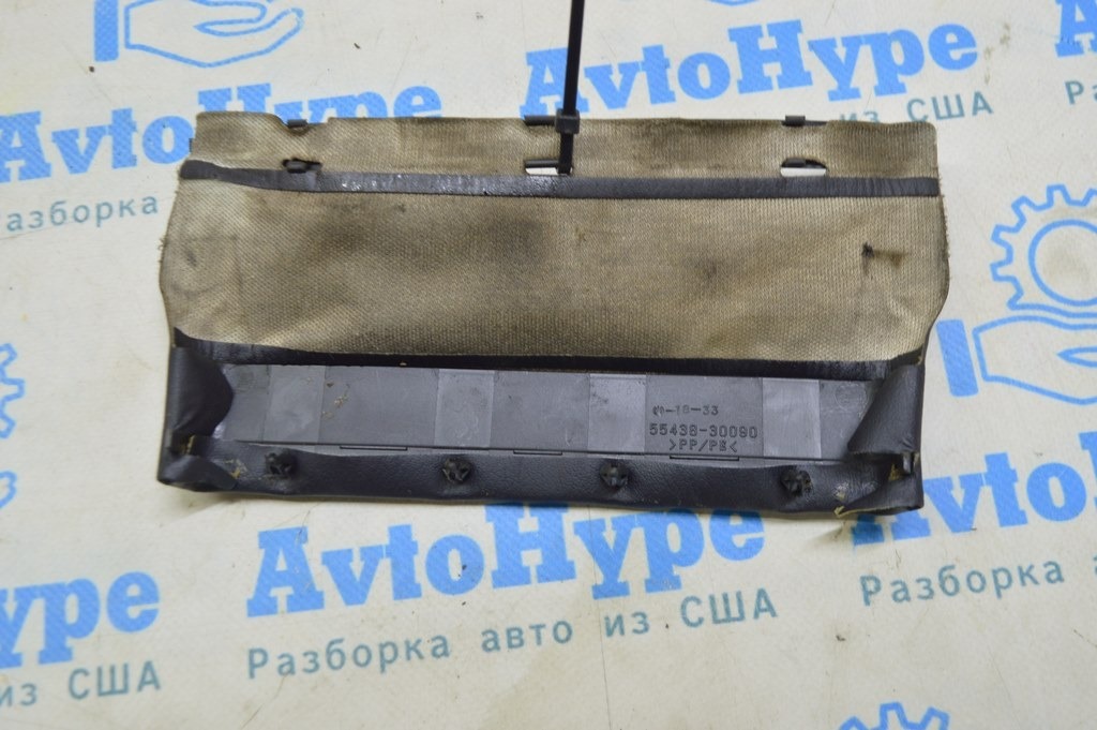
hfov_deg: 51.3
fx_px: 1142
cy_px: 365
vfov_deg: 35.4
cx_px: 548
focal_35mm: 38
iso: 400
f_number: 5.6
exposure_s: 1/20
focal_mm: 25
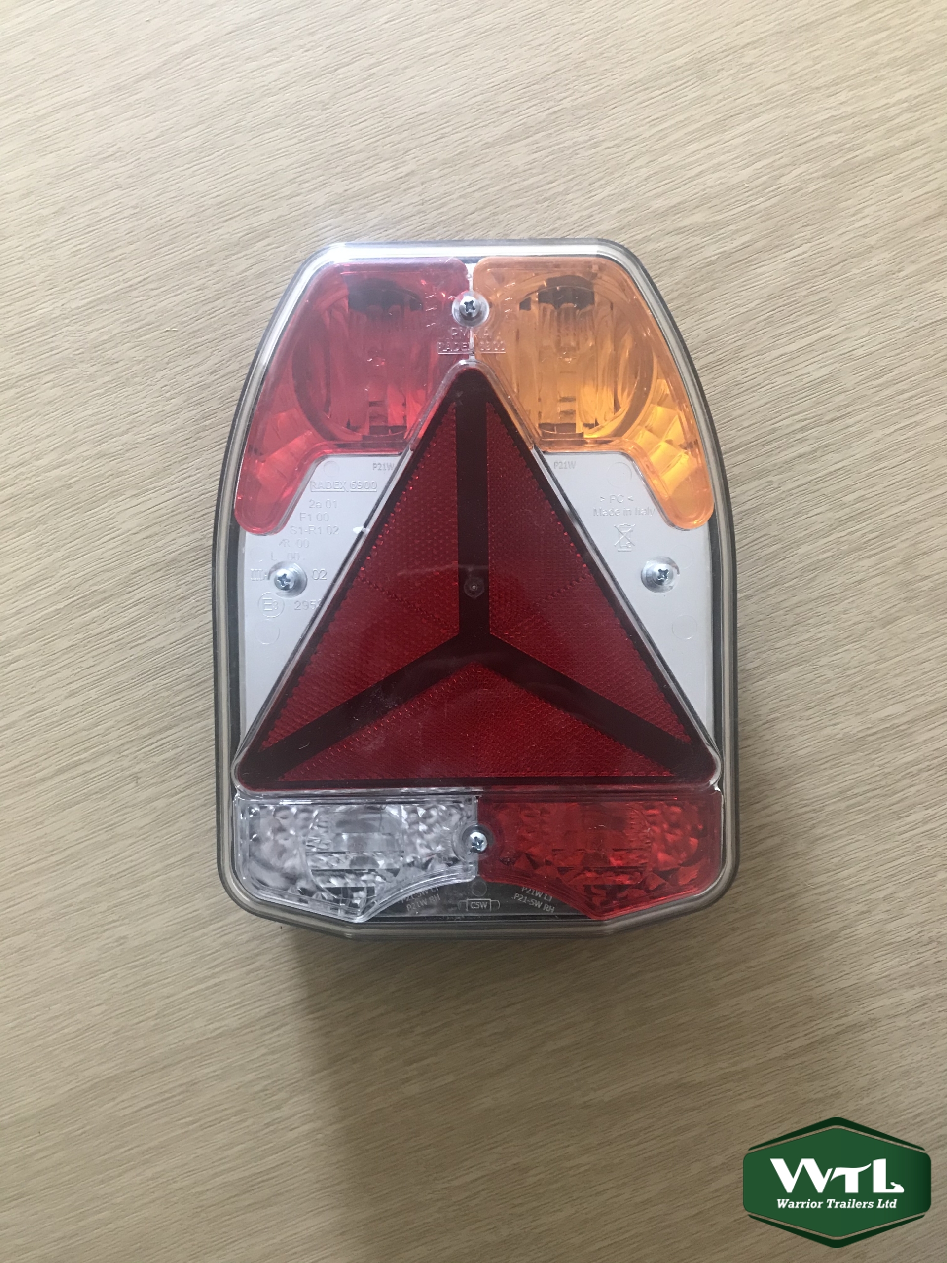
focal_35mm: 28
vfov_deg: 63.4
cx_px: 474
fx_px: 1021
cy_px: 632
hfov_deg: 49.7
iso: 80
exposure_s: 1/17
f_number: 1.8
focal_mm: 3.99
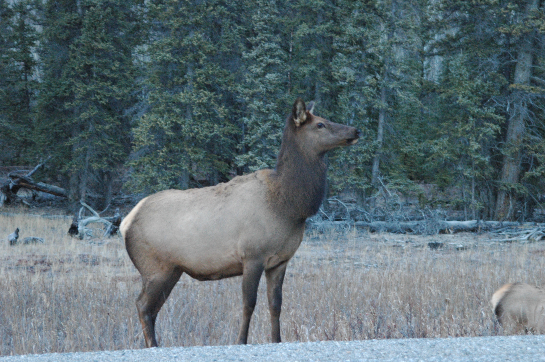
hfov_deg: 14.0
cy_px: 181
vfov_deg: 9.3
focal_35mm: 147
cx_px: 272
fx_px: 2223
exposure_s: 1/25
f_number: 5.6
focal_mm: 98
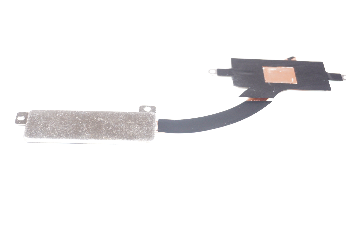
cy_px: 116
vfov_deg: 23.4
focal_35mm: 58
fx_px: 557
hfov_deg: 34.5
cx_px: 172
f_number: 5.6
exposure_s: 1/80
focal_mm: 38
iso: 640
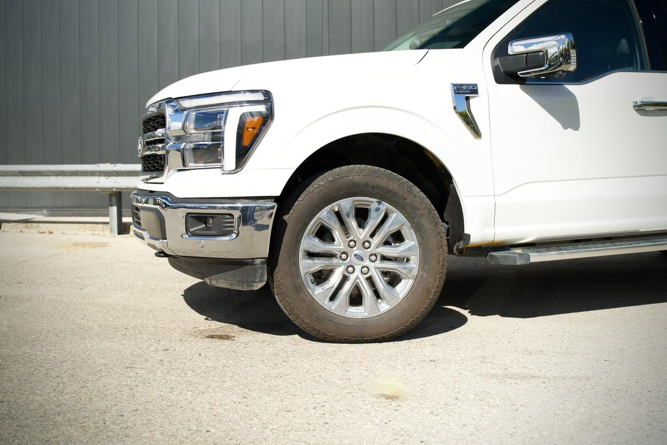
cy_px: 222
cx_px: 334
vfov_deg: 36.9
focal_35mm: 36
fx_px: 667
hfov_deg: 53.1
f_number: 2.8
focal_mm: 24
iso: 250
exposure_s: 1/50
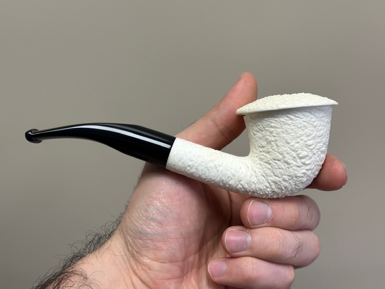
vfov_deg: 30.3
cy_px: 144
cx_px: 192
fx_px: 534
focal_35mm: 48
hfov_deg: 39.7
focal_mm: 6.86
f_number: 1.78
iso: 64
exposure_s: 1/100
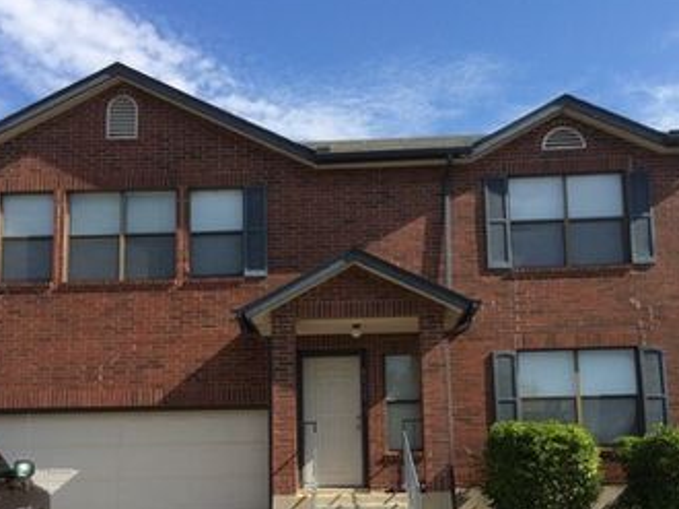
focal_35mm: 44
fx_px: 862
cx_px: 321
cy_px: 374
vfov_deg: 32.3
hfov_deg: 43.0
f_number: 2.2
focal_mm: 4.15
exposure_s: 1/1709
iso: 32
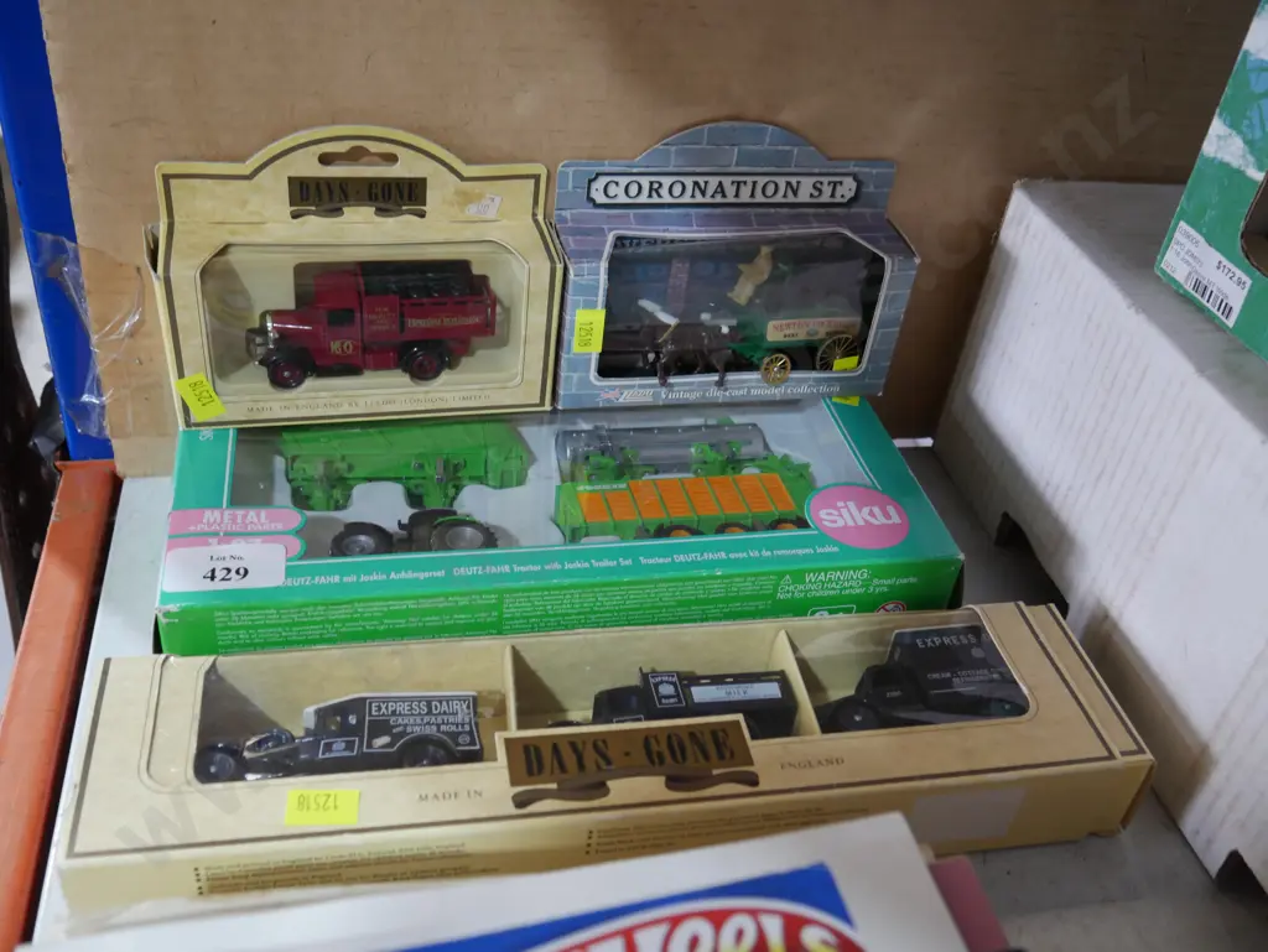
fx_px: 1173
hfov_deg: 56.8
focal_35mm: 32
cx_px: 634
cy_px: 476
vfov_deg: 44.2
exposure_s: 1/60
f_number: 3.6
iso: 800
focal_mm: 16
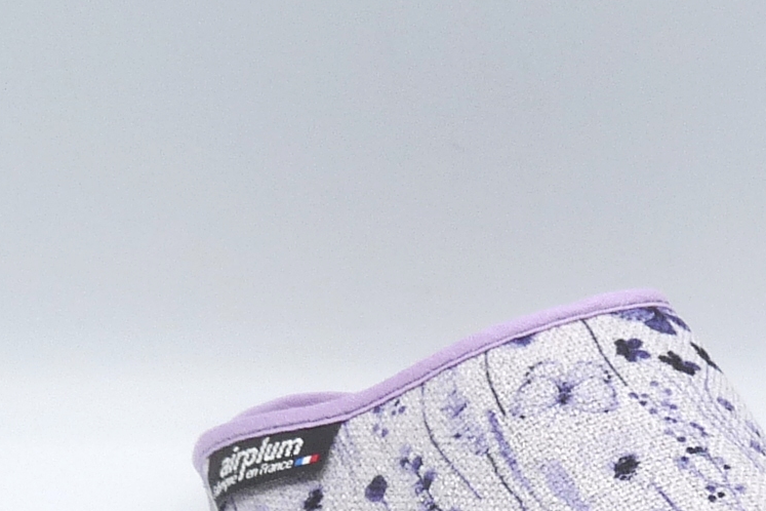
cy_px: 574
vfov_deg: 12.6
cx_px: 616
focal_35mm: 107
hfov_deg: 18.9
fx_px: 2277
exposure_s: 1/200
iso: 100
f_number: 5
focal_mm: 4.8
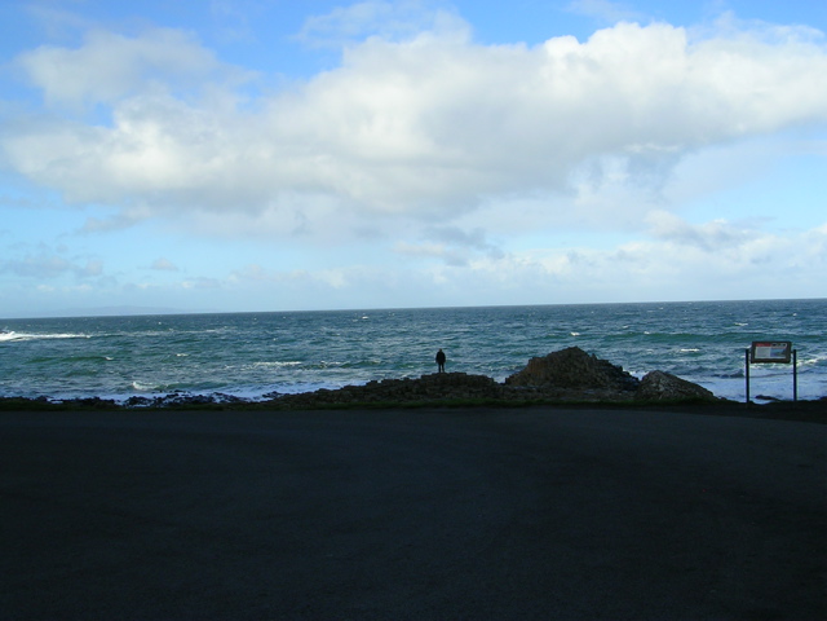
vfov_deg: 37.7
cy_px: 310
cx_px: 414
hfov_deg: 49.0
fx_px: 908
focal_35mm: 38
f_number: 5.6
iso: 50
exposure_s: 1/240
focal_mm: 5.8
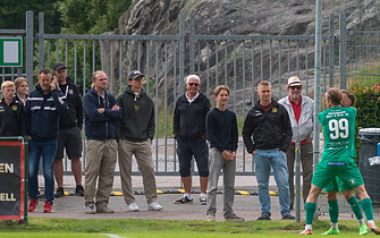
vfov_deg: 1.5
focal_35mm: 907
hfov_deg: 2.3
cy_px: 170
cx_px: 349
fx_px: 9401
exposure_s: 1/1600
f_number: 4
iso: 800
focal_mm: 420
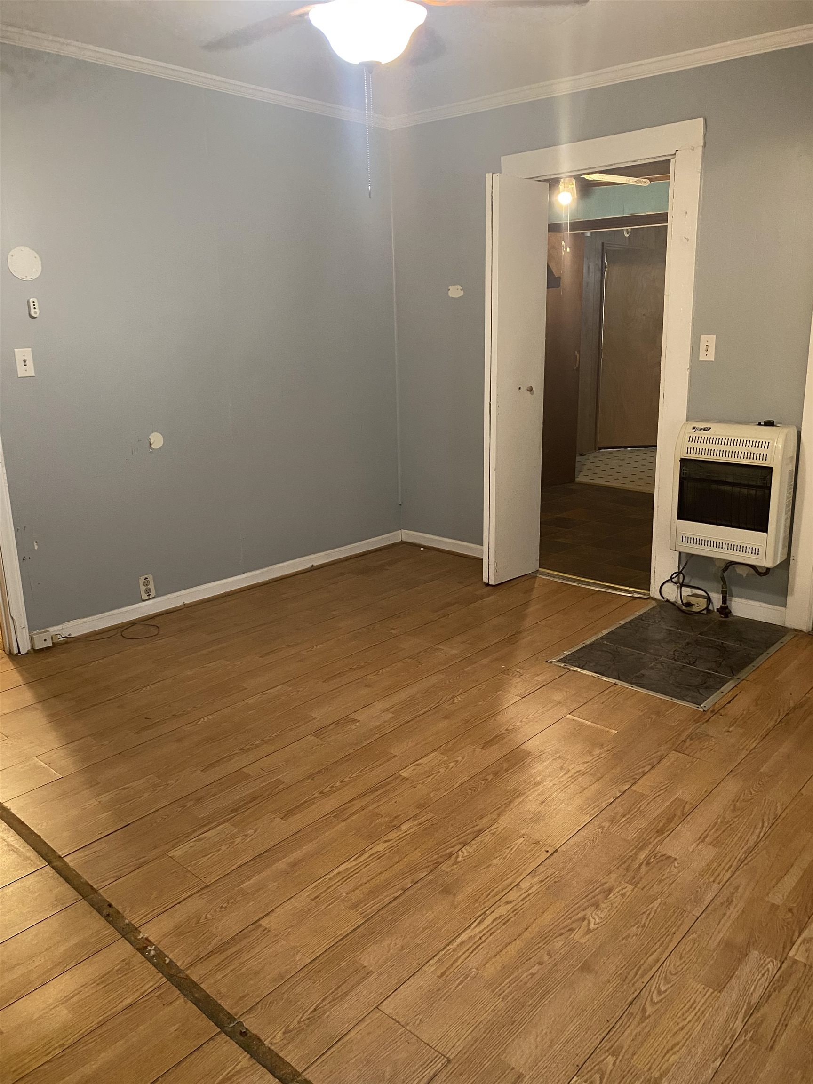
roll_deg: +1.0
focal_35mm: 26
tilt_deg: -12.8
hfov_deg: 53.1
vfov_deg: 67.3
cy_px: 542
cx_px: 406
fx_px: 814
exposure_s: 1/40
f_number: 1.8
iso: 500
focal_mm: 4.25
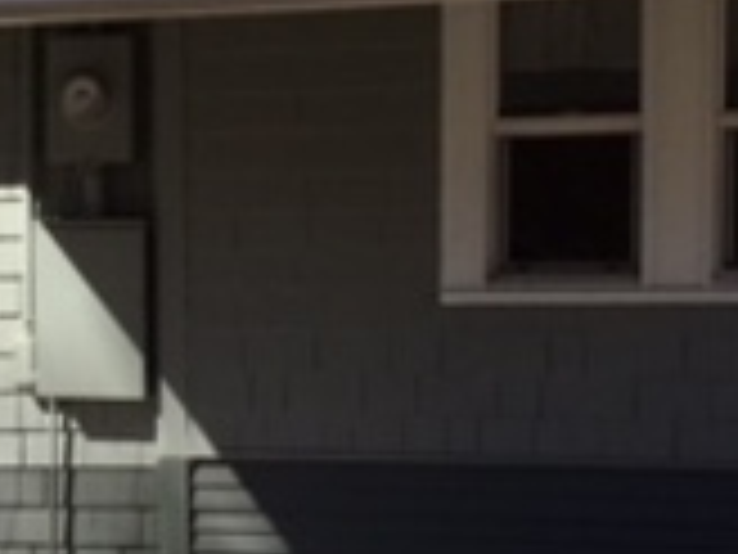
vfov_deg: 12.5
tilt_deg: -6.7
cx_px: 115
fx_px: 2516
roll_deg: +0.4
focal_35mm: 118
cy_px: 428
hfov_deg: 16.5
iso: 25
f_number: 2.2
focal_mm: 4.15
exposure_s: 1/1261
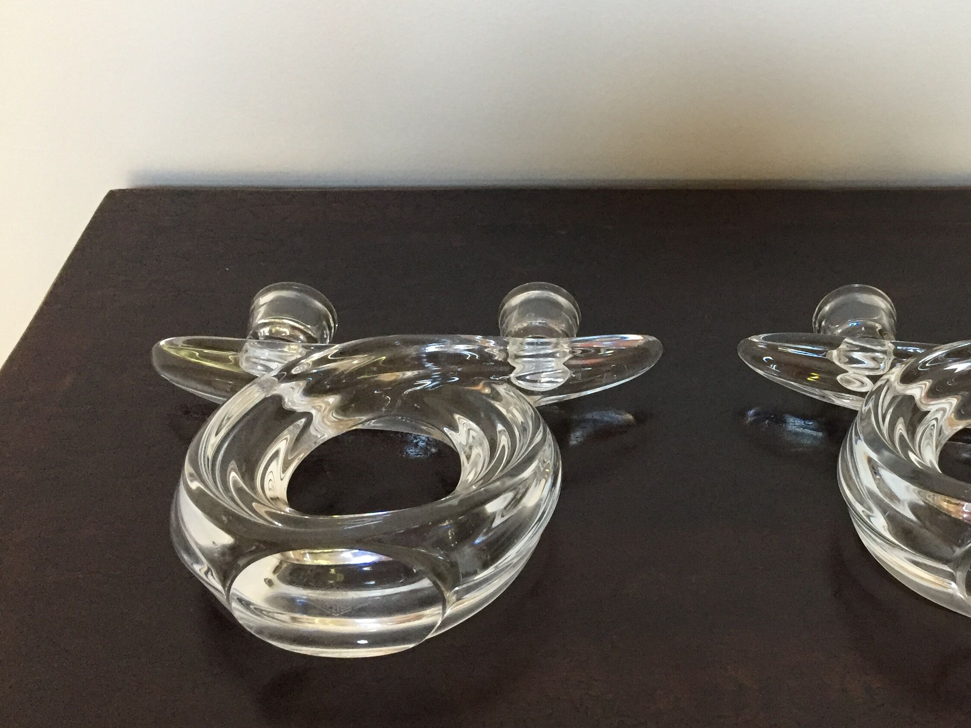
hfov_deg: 43.7
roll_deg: -3.3
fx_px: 1178
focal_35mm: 42
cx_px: 700
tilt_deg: -39.2
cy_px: 359
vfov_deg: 34.3
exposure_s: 1/33
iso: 250
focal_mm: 4.15
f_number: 2.2
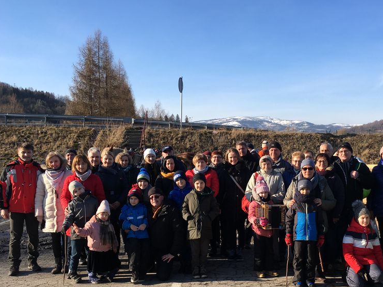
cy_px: 176
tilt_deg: -1.0
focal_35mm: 39
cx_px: 246
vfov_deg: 36.6
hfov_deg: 47.3
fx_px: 432
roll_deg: +1.4
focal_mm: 4.15
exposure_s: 1/938
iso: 25
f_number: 2.2
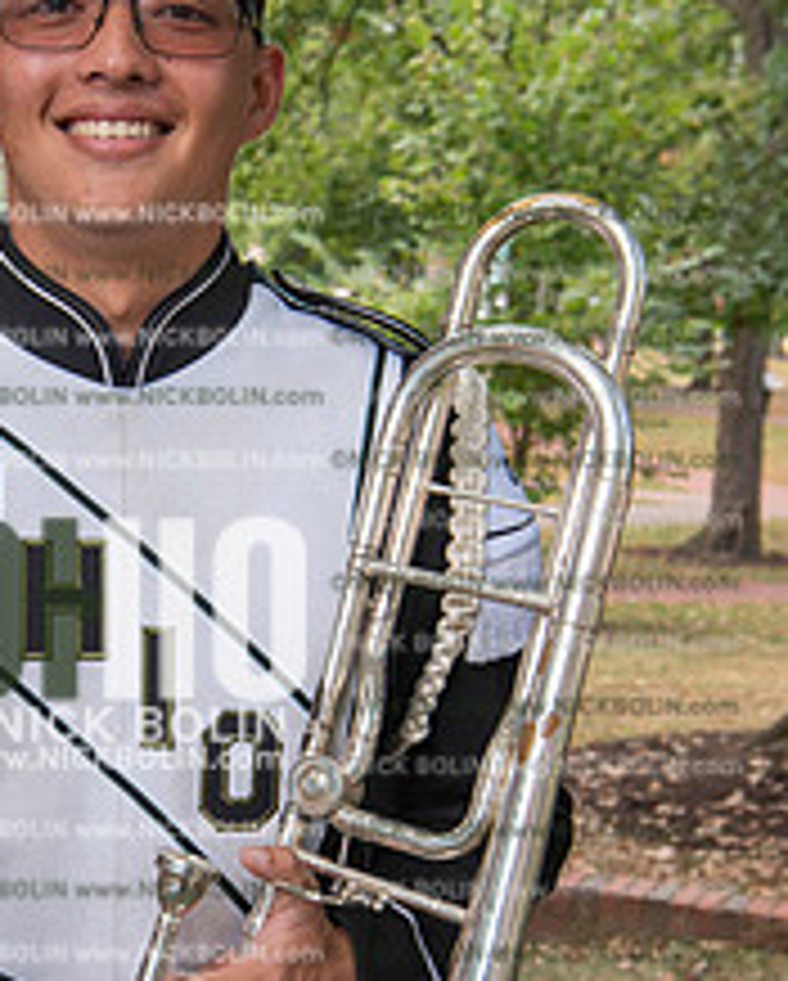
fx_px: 2531
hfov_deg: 17.5
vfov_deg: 21.9
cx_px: 117
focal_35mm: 87
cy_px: 644
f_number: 8
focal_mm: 45
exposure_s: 1/100
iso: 500
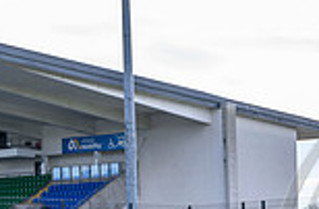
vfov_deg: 9.8
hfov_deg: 14.0
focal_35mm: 135
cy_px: 299
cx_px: 525
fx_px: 1190
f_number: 5
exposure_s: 1/640
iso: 200
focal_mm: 33.5
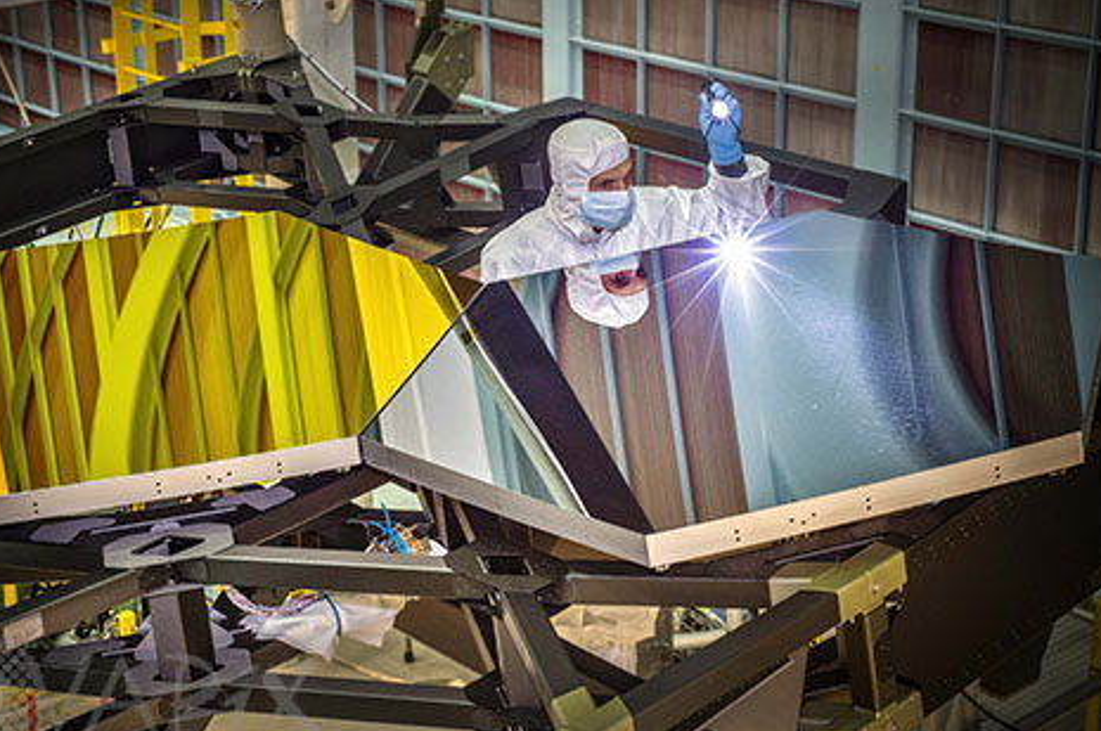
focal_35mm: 71
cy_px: 334
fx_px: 2169
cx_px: 462
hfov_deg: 28.4
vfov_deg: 19.1
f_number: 9
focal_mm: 60
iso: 1600
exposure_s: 1/30
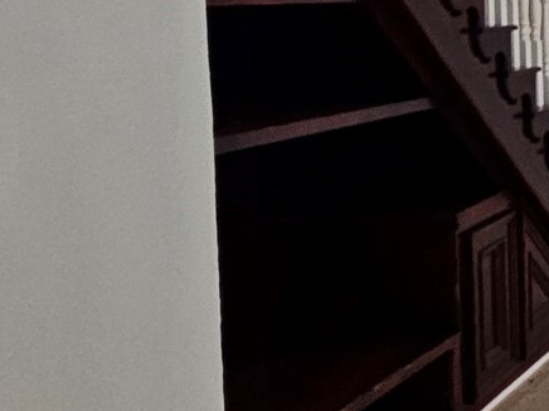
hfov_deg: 19.7
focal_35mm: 61
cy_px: 1
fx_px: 967
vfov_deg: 23.1
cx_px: 1065
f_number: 2.2
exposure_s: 1/60
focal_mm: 2.2
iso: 250
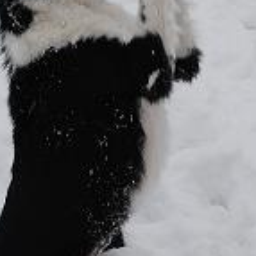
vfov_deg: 18.2
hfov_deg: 18.3
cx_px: 111
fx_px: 795
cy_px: 66
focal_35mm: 95
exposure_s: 1/125
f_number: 5.6
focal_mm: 22
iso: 180
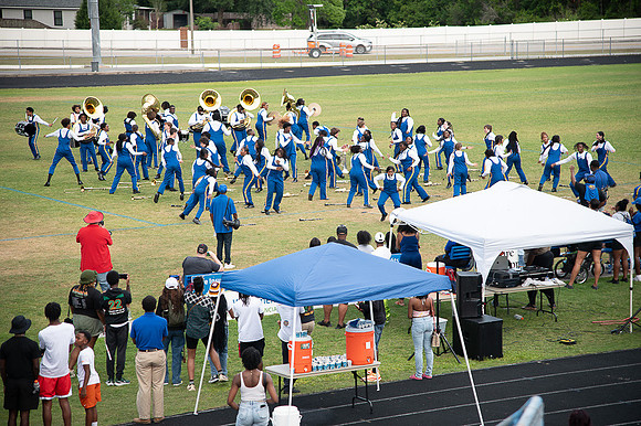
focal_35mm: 110
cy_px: 213
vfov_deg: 12.4
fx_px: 1957
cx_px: 320
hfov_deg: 18.6
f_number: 4
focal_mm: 110
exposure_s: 1/200
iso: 400
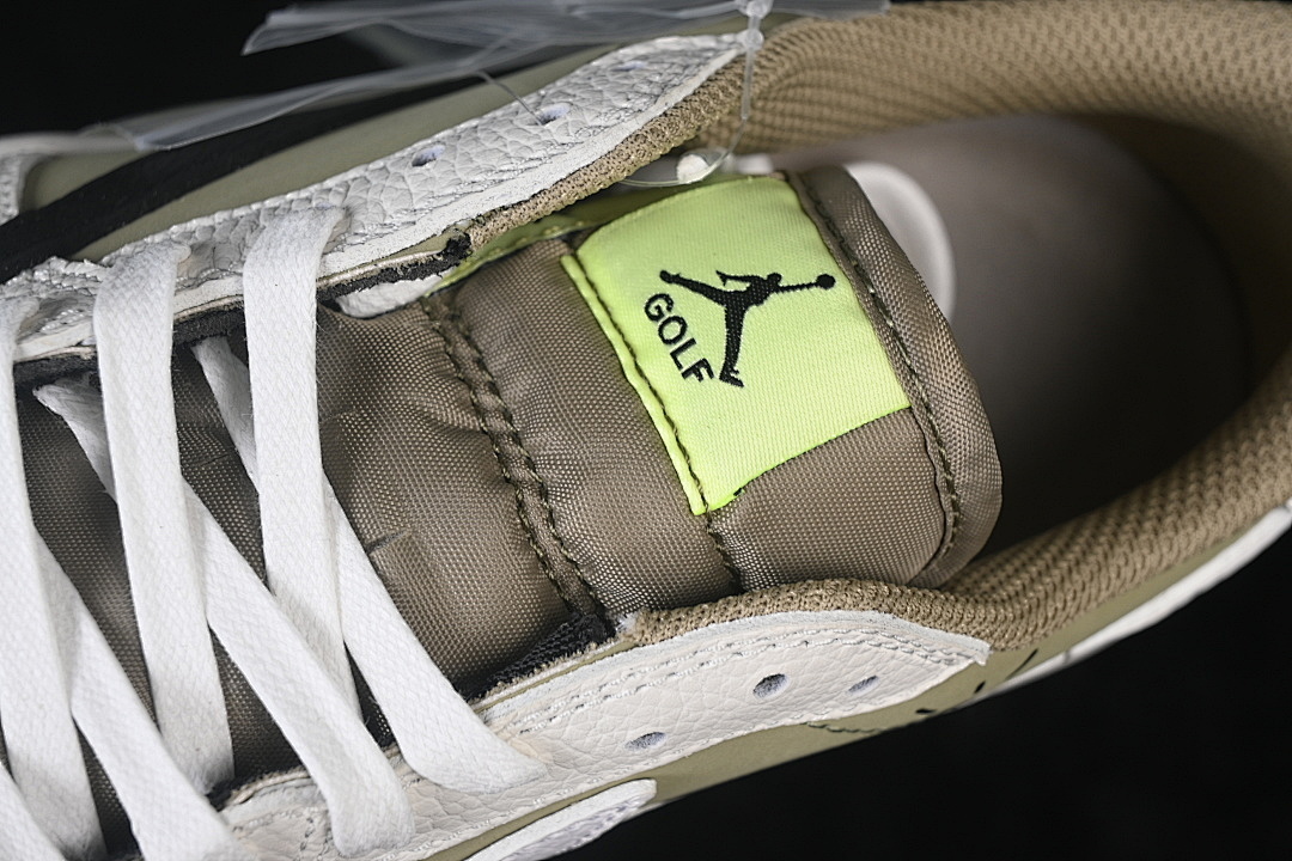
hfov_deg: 27.0
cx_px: 646
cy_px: 430
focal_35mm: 75
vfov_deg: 18.2
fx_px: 2691
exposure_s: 1/80
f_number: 7.1
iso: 160
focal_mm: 50
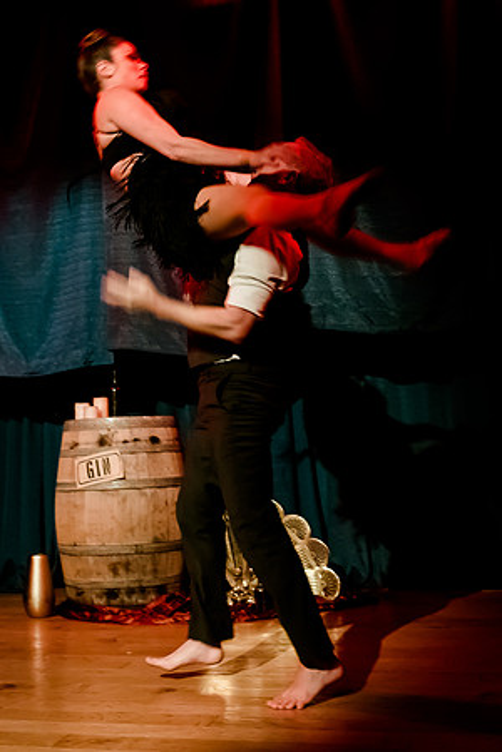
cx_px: 154
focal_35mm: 52
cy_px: 324
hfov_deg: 25.8
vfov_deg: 38.2
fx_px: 1086
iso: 5000
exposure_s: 1/100
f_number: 2.8
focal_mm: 28
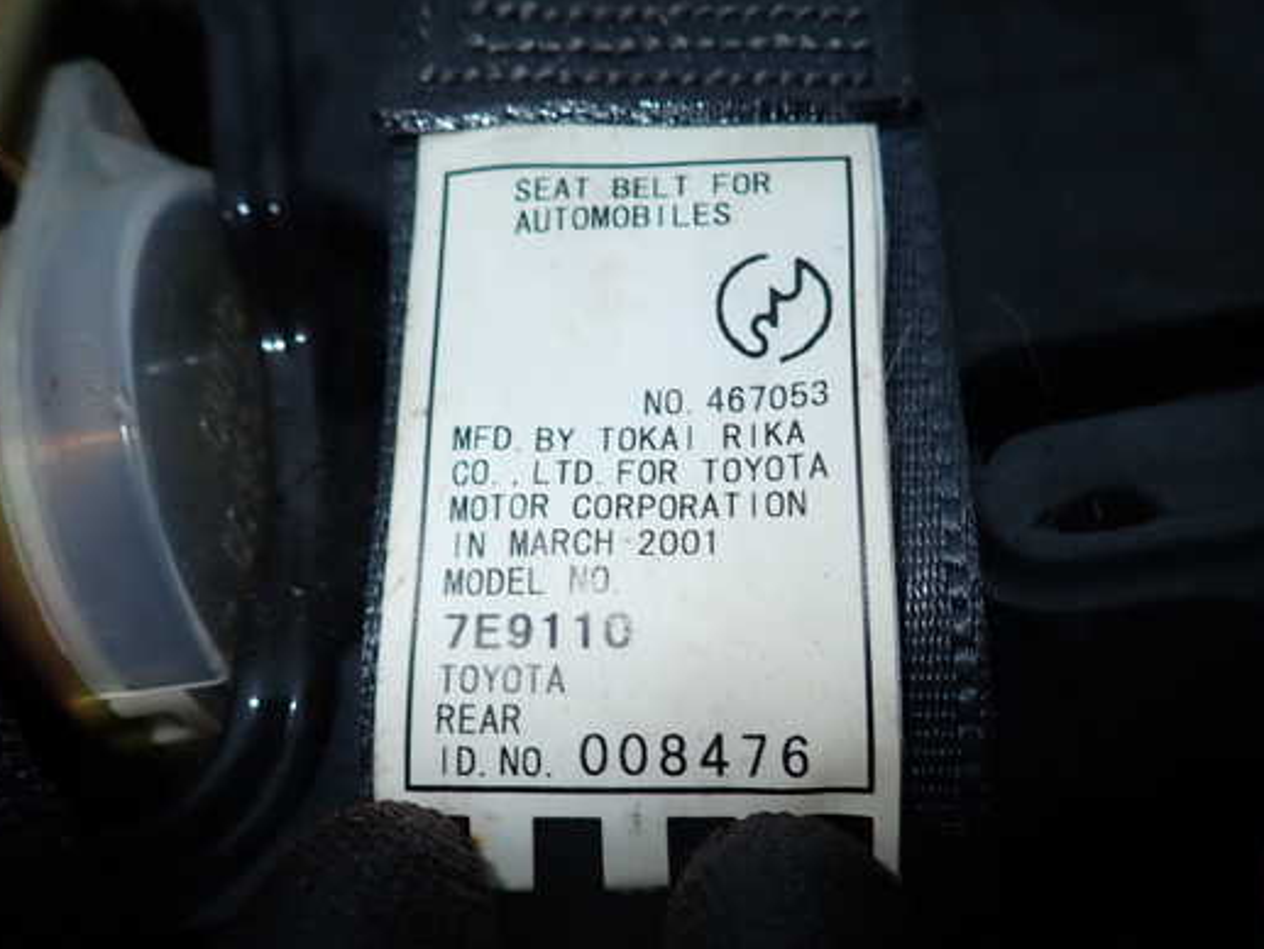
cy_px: 487
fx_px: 1059
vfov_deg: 48.2
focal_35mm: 29
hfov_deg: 61.6
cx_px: 658
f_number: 5.6
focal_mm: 4.5
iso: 100
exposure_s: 1/30
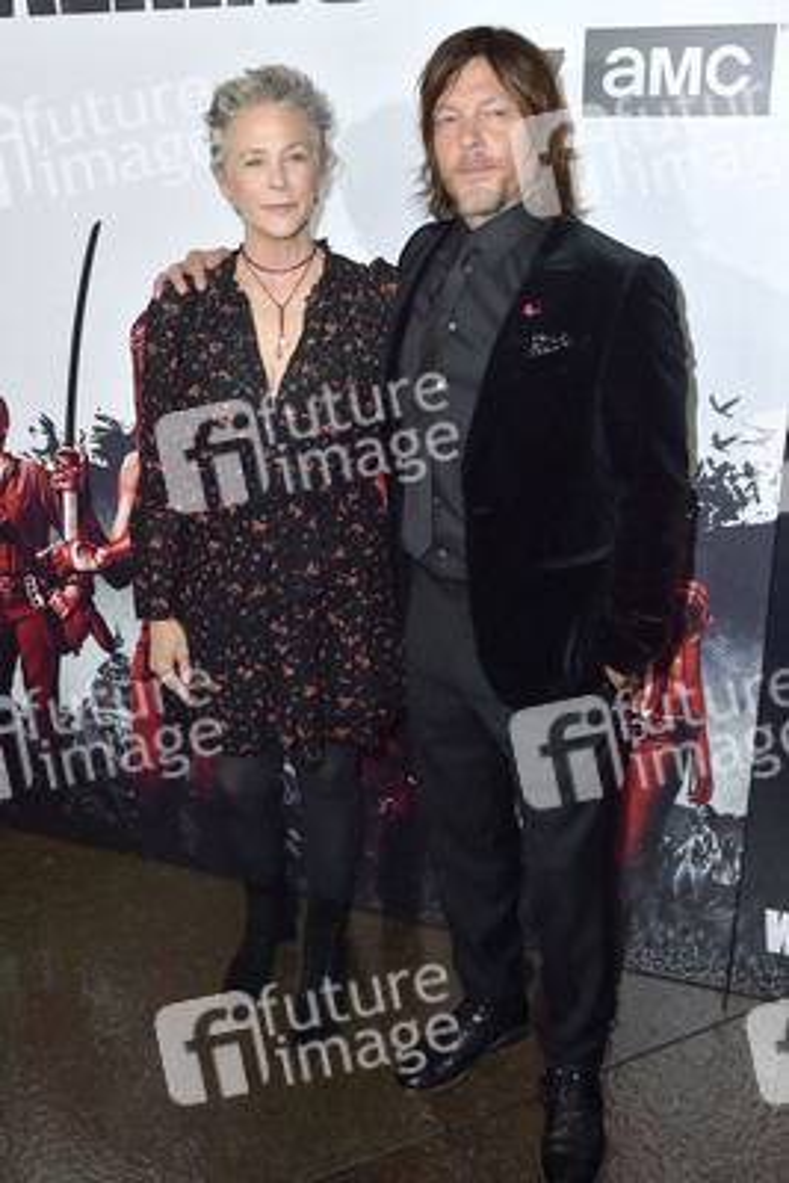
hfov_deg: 45.0
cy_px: 592
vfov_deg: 63.6
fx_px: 952
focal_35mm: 29
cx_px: 394
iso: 400
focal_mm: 29
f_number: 5.6
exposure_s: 1/200
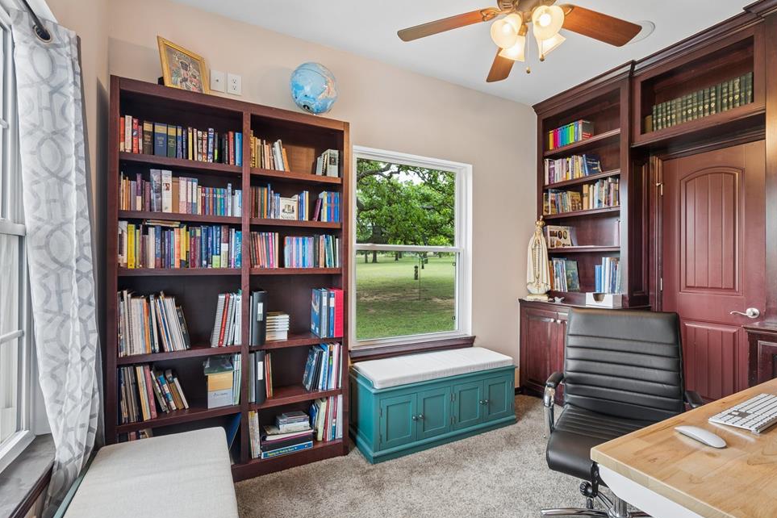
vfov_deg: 70.4
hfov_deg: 93.2
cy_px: 261
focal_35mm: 17
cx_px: 411
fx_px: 367
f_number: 8
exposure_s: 1/4
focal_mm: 16
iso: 200
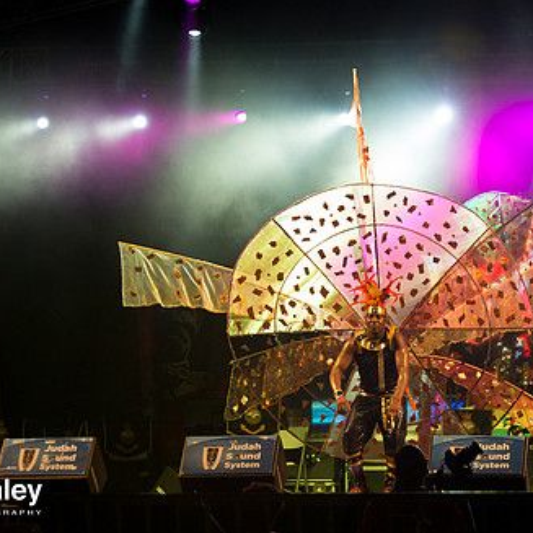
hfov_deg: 11.5
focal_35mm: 152
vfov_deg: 11.5
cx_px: 380
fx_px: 2648
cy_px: 312
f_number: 5.6
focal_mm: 98
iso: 2000
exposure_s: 1/320
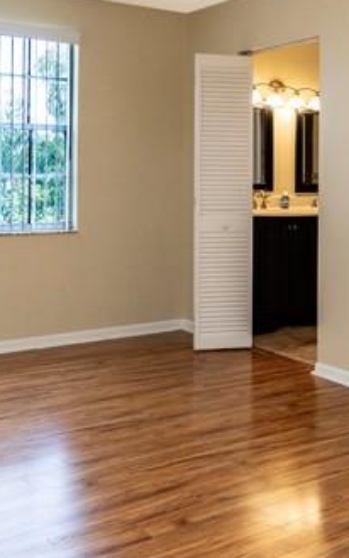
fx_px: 716
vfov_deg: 41.8
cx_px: 205
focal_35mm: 47
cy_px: 161
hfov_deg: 27.4
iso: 1000
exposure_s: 1/160
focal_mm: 14
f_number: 4.5
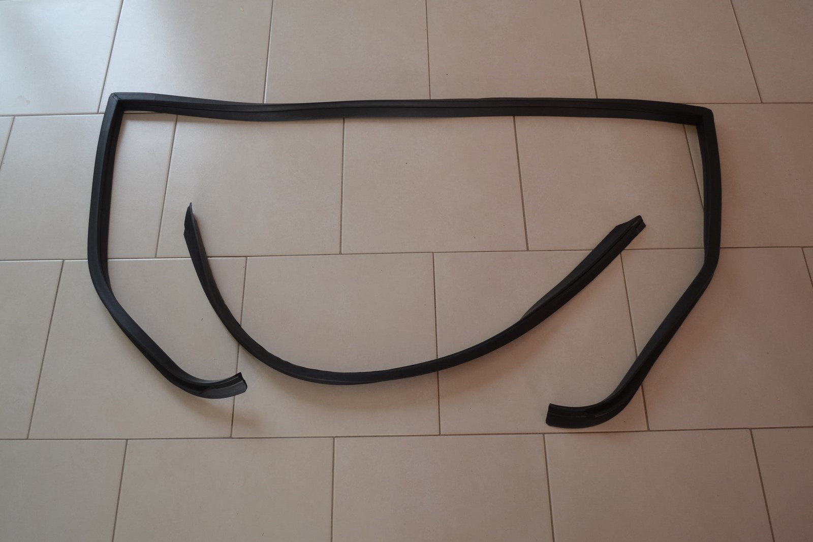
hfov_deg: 53.1
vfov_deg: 36.9
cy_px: 271
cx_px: 406
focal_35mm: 36
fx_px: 813
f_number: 4
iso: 400
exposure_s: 1/50
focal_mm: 24
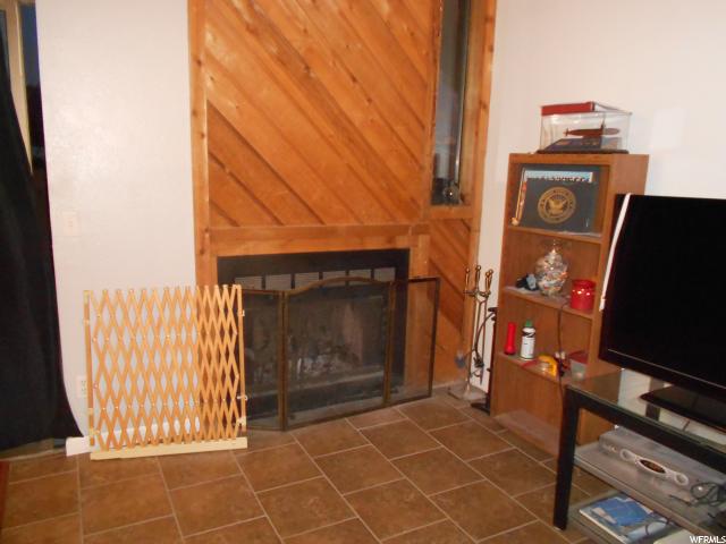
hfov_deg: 67.3
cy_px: 272
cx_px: 363
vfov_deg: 53.1
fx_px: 545
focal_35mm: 26
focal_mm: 4.6
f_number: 3.2
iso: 640
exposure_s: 1/25
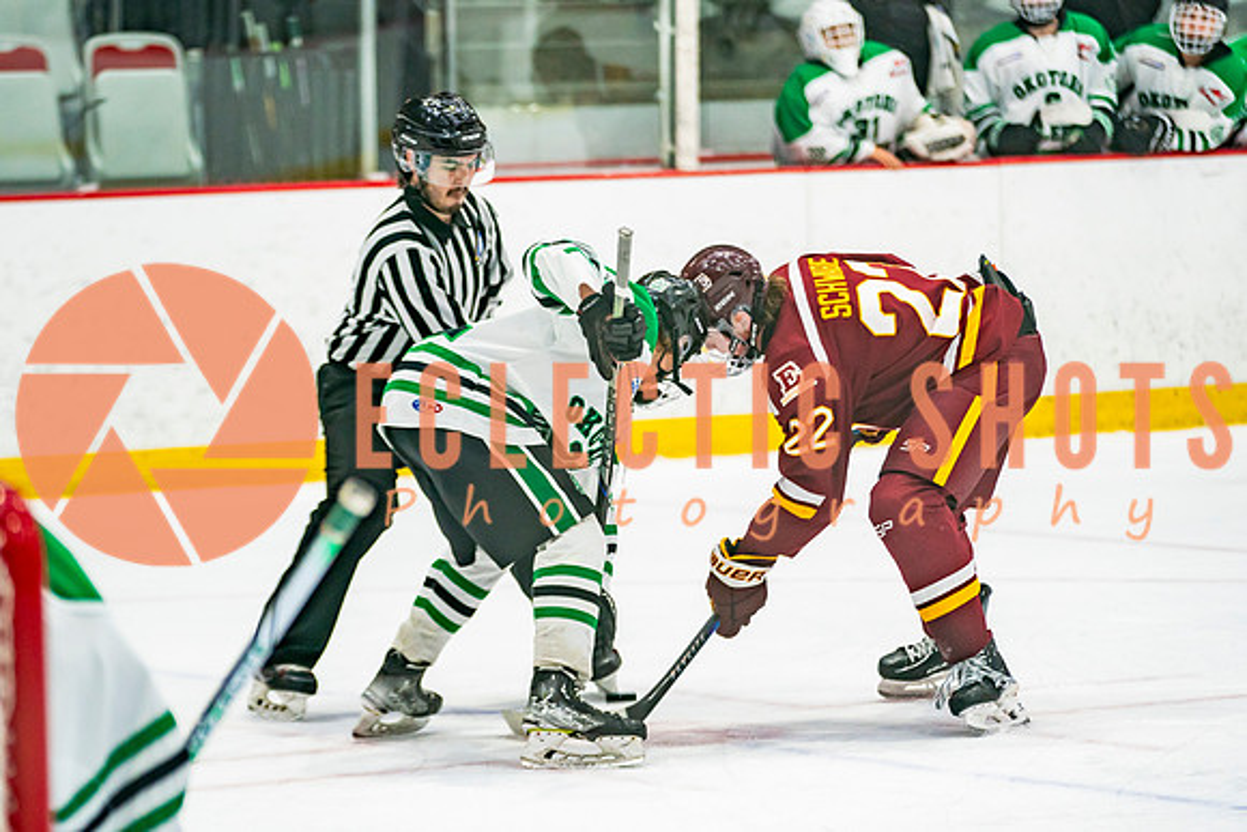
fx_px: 7583
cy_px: 448
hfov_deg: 9.4
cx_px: 646
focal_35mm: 219
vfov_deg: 6.3
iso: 800
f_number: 2.8
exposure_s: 1/640
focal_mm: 150
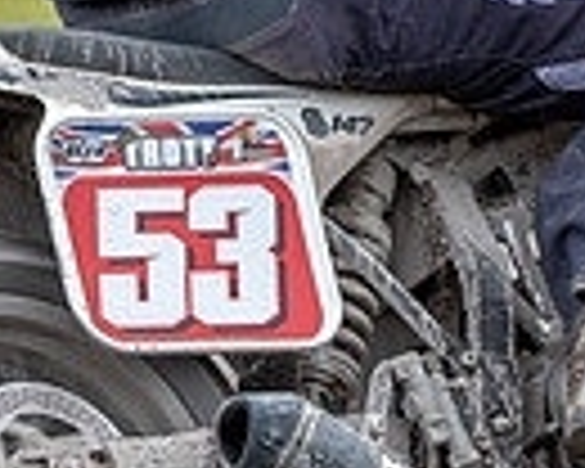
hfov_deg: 1.2
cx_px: 432
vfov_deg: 1.0
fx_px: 27823
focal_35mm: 1607
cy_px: 153
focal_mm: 260
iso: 200
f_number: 5.6
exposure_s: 1/400
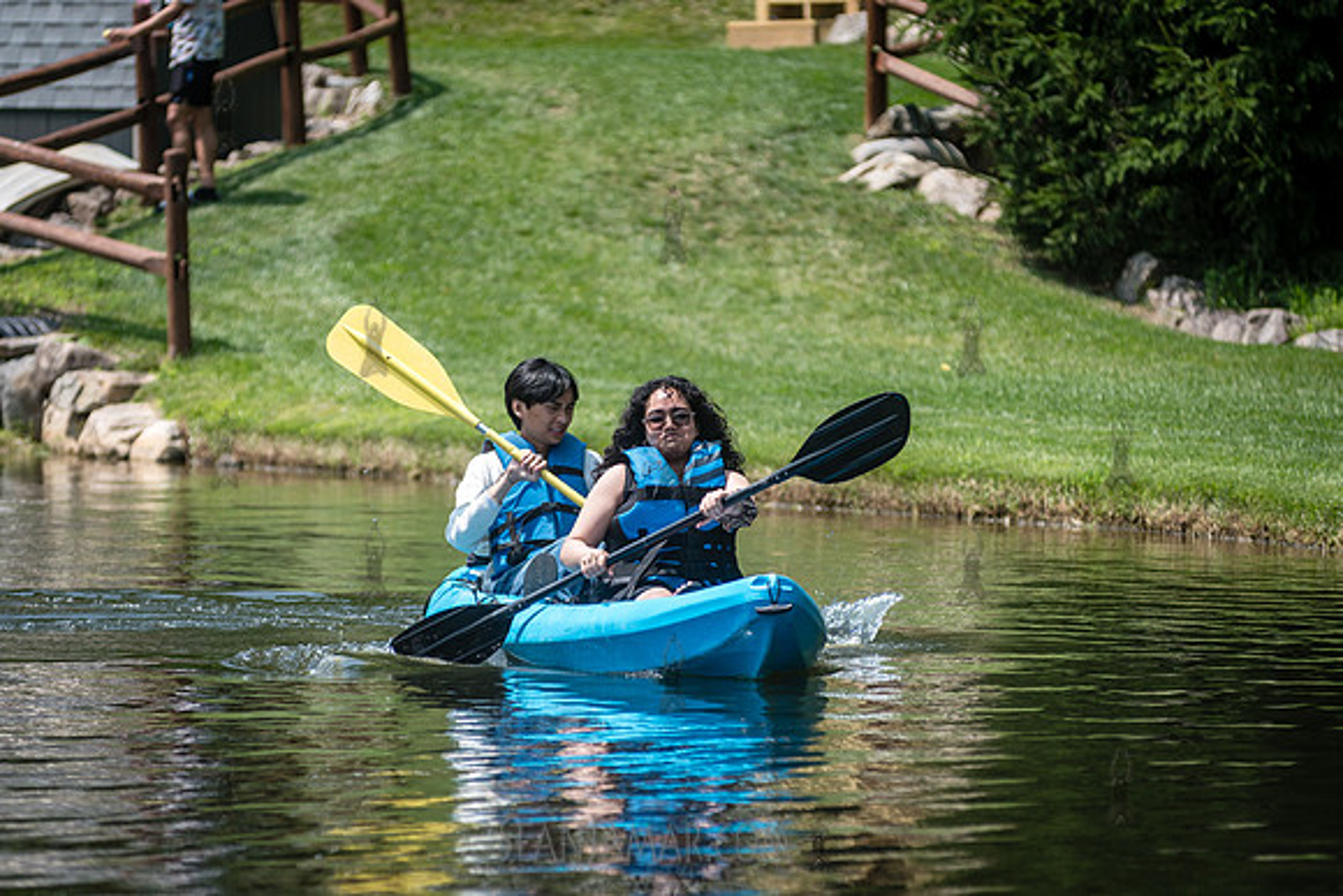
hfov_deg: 8.6
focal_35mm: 241
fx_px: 8979
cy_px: 380
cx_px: 689
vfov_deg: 5.7
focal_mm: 200
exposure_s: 1/1600
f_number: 4
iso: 200
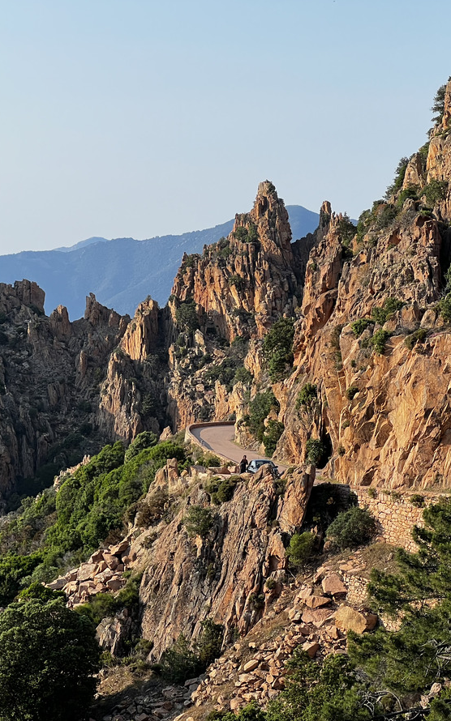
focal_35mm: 110
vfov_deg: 18.9
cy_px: 360
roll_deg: -1.3
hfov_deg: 11.9
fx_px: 2164
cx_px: 92
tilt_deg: -1.6
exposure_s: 1/521
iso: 32
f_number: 2.8
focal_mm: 9
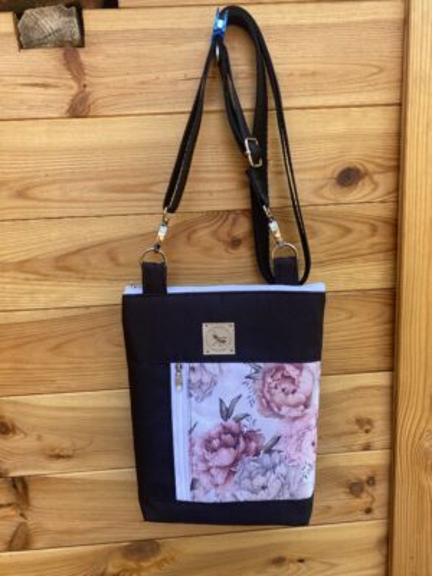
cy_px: 288
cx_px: 216
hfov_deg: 53.1
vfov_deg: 67.3
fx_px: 433
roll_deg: +1.1
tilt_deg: -9.5
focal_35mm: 26
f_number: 1.8
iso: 32
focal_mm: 4.25
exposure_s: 1/144
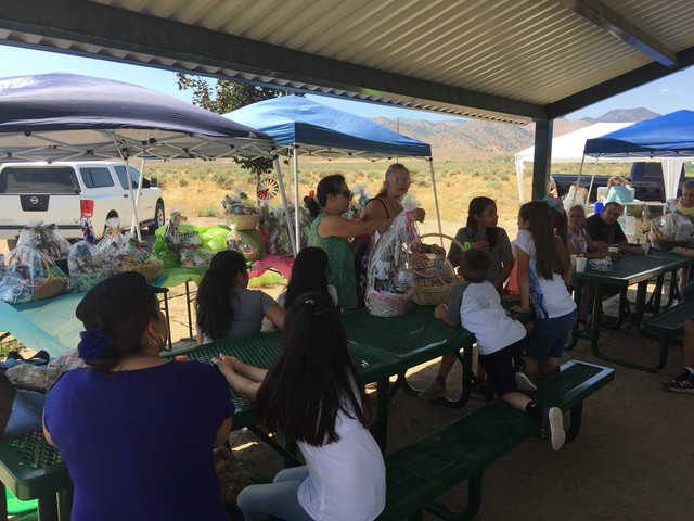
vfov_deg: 48.2
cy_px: 260
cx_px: 347
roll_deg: -0.3
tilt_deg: -7.5
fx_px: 581
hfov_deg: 61.7
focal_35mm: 29
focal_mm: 4.15
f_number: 2.2
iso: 25
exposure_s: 1/732
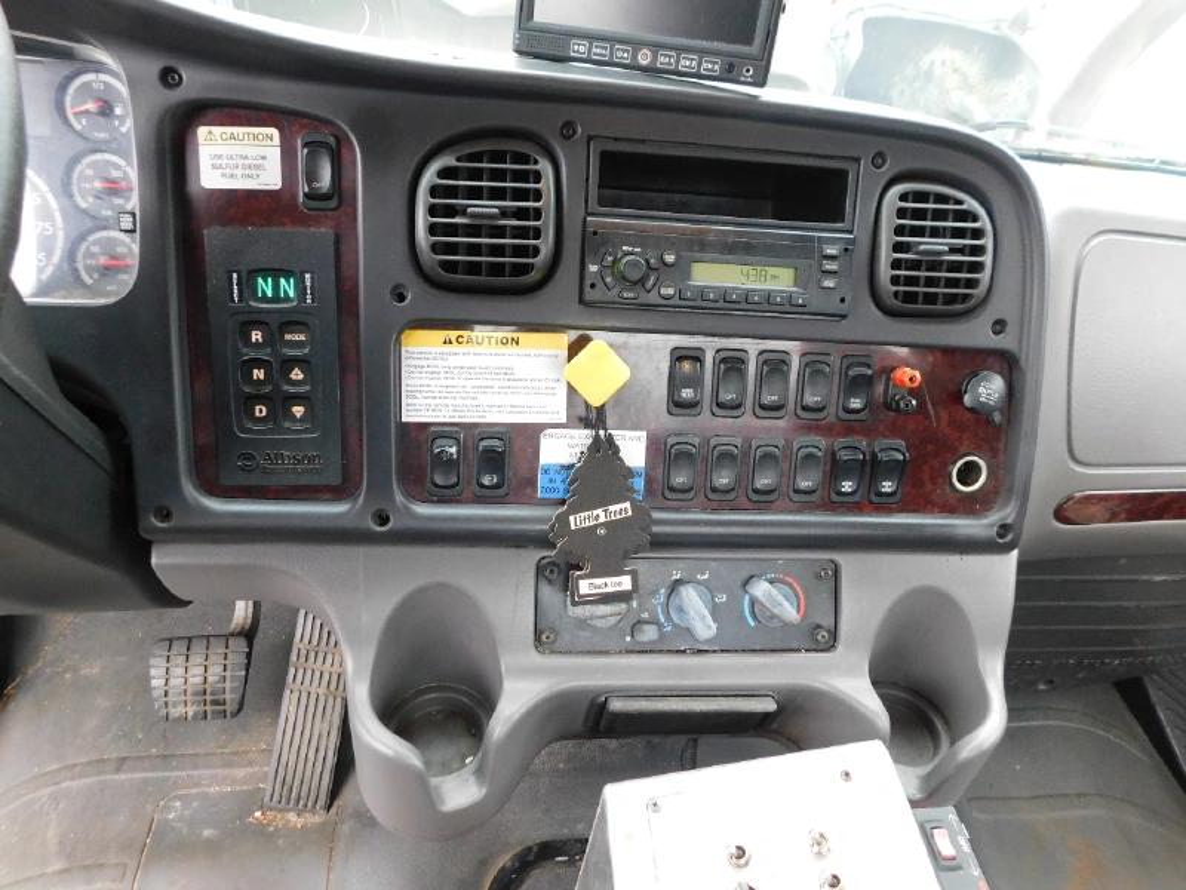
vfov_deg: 58.9
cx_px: 593
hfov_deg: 73.9
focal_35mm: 23
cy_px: 445
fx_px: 788
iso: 320
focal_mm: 4
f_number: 3
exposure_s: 1/30
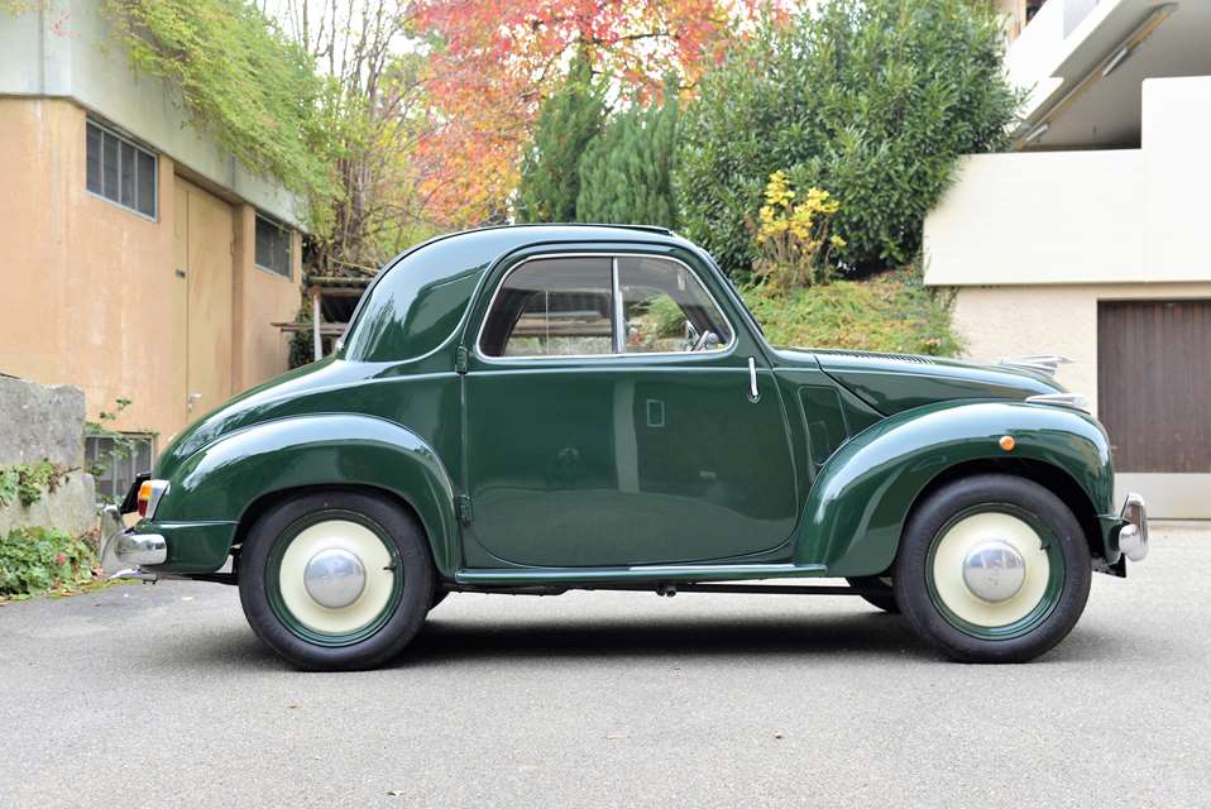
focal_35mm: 40
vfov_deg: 33.4
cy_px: 404
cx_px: 606
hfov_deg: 48.4
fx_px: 1346
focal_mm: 40
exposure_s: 1/100
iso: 400
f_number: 5
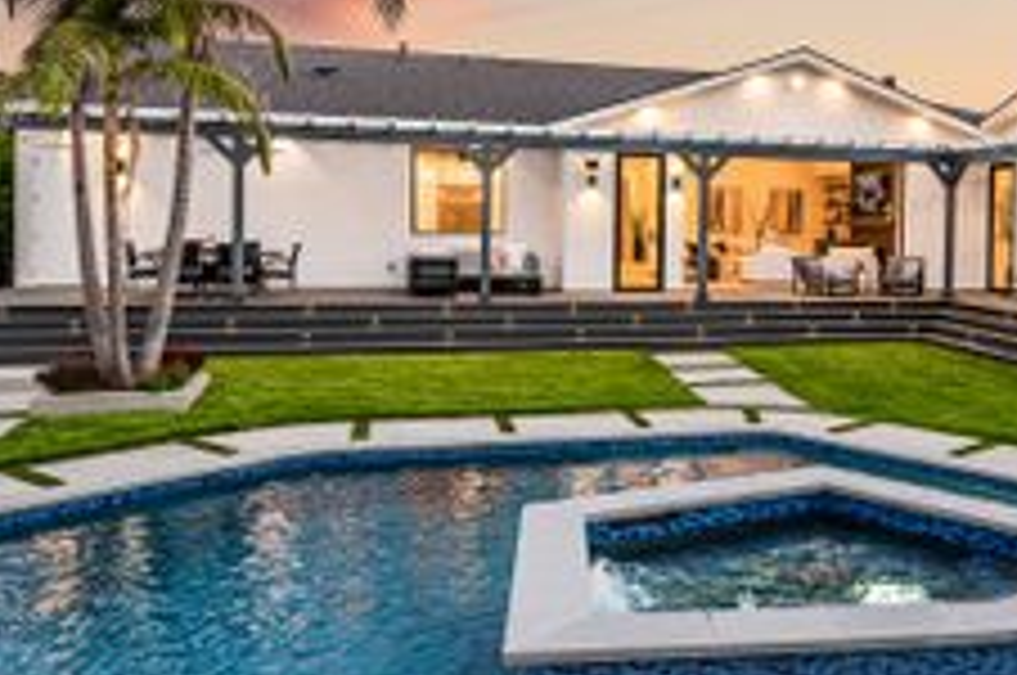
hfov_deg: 52.9
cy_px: 227
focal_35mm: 35
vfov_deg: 37.2
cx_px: 706
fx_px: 991
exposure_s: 1/10
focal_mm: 15.5
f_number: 8
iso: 320
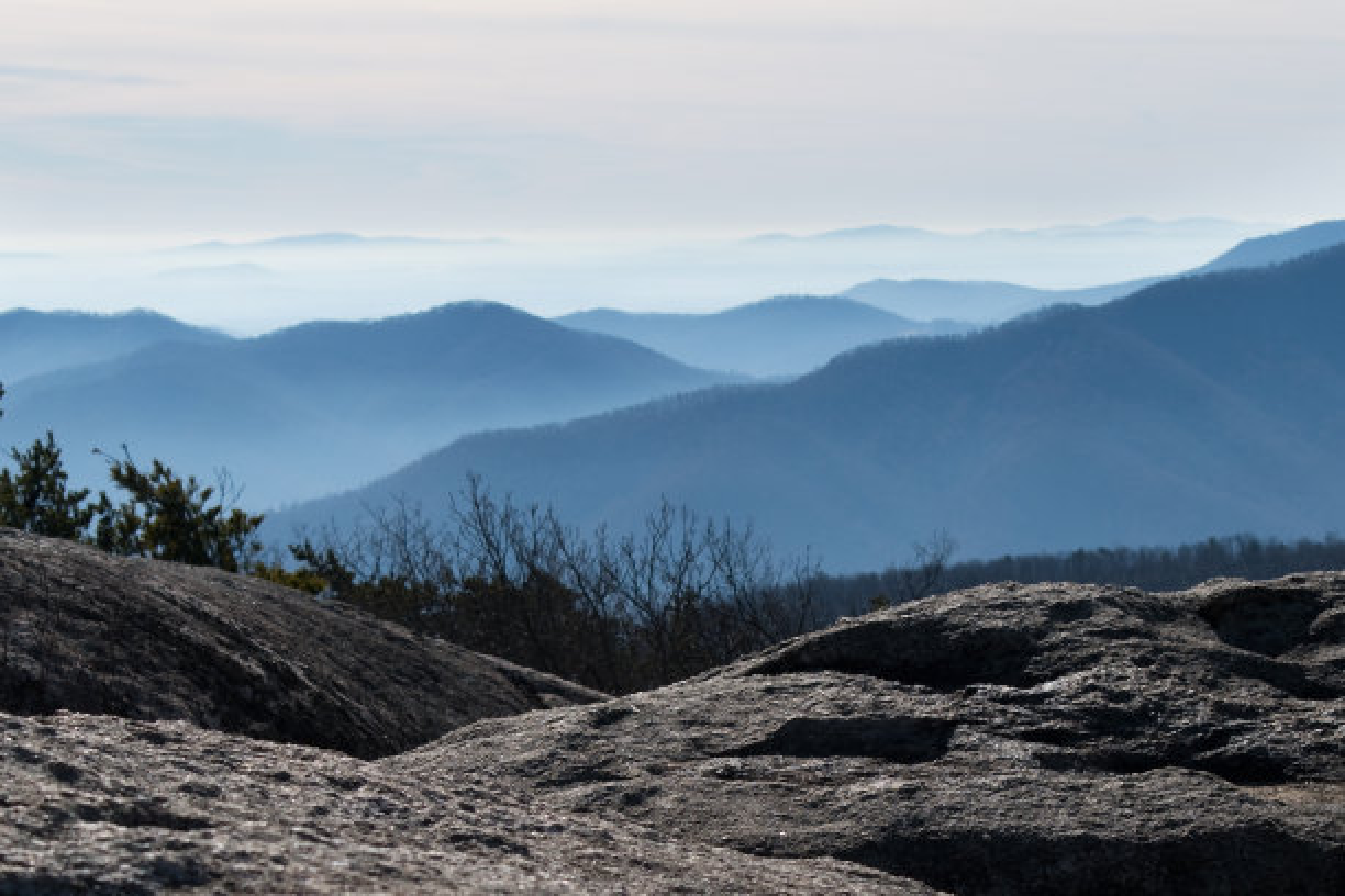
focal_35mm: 82
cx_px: 672
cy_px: 448
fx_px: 3063
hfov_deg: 24.8
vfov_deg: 16.7
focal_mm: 55
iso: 100
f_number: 9
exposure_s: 1/400
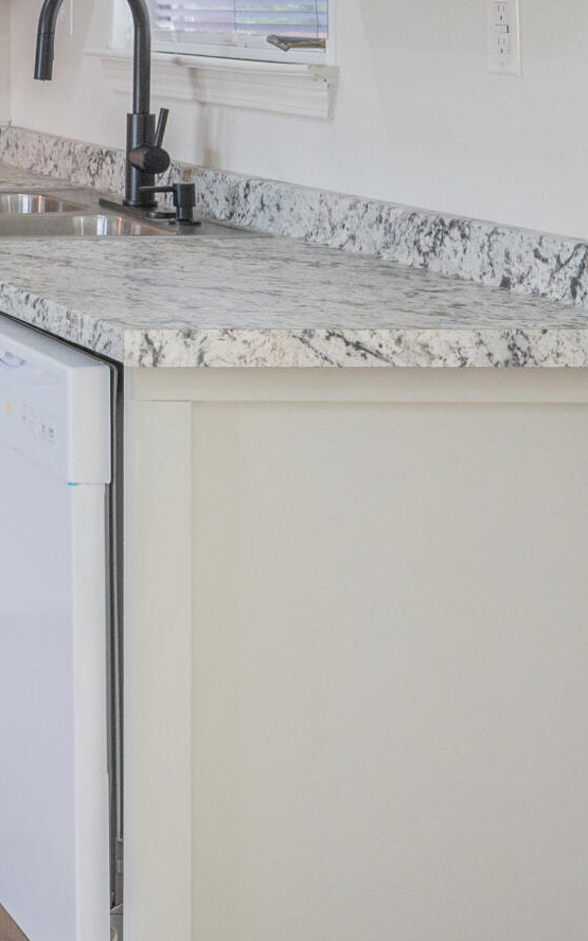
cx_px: -752
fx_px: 2205
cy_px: -13
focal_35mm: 86
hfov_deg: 12.5
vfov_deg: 23.1
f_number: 7.1
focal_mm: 25
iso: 1250
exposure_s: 1/30
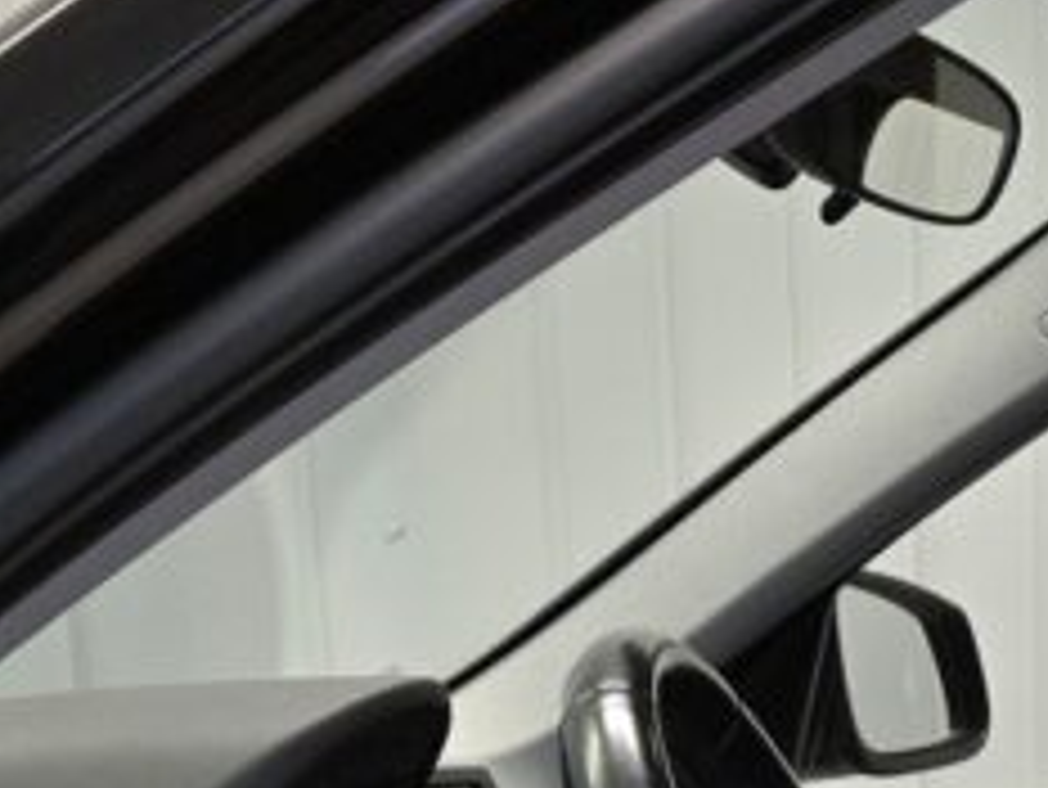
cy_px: 1698
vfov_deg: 12.5
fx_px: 3059
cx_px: 1075
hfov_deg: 18.9
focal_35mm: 101
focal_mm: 5.4
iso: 250
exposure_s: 1/100
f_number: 1.8
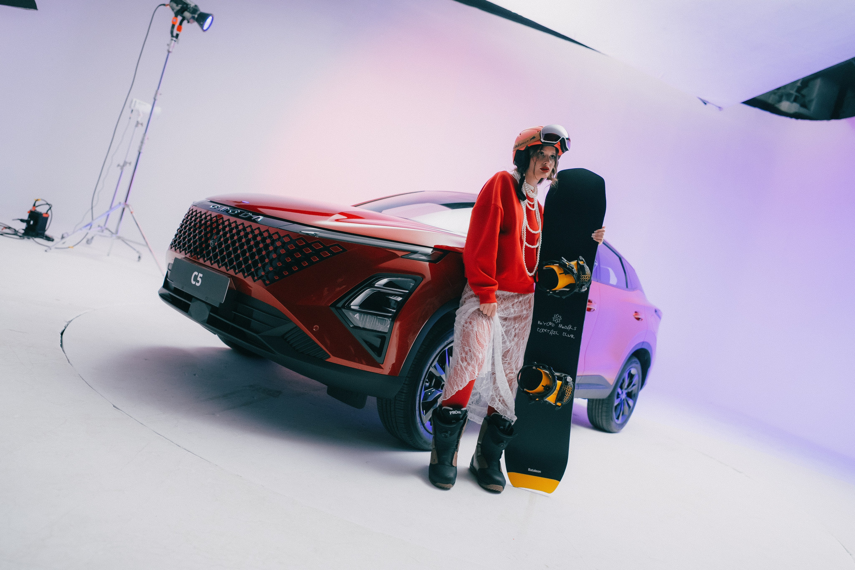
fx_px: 570
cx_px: 428
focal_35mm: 24
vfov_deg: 53.1
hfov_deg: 73.7
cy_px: 285
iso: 500
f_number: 2.2
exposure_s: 1/200
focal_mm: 24
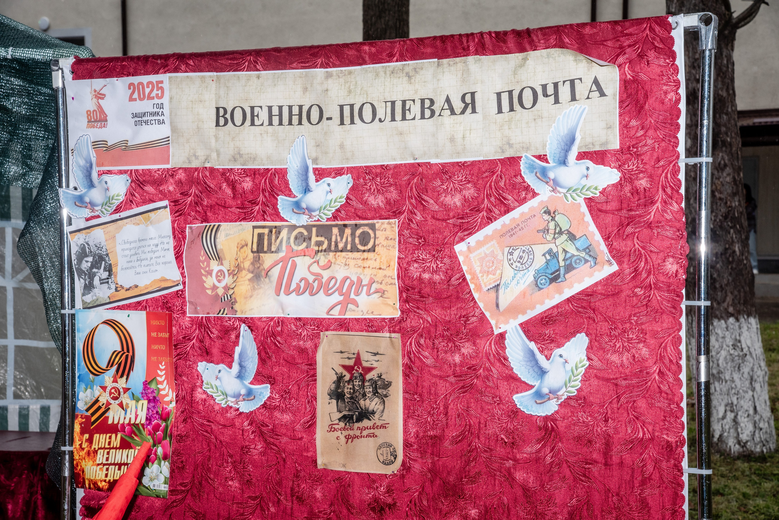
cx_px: 390
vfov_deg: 19.5
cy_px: 260
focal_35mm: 70
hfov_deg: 28.8
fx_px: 1515
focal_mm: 70
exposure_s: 1/160
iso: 500
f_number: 11
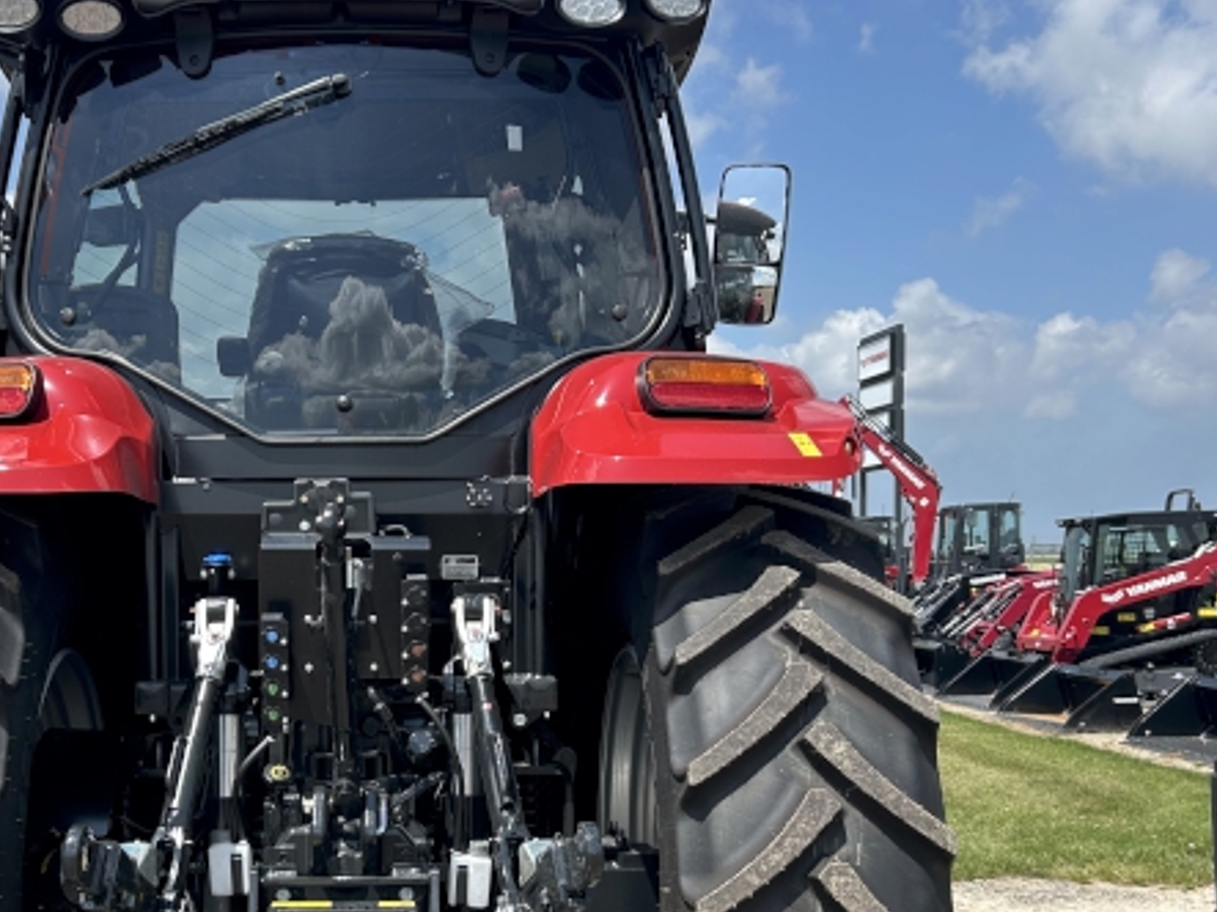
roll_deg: +0.7
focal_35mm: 47
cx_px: 393
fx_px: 1652
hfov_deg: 39.9
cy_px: 615
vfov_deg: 30.6
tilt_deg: -1.5
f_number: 1.5
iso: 50
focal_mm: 5.7
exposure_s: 1/2841
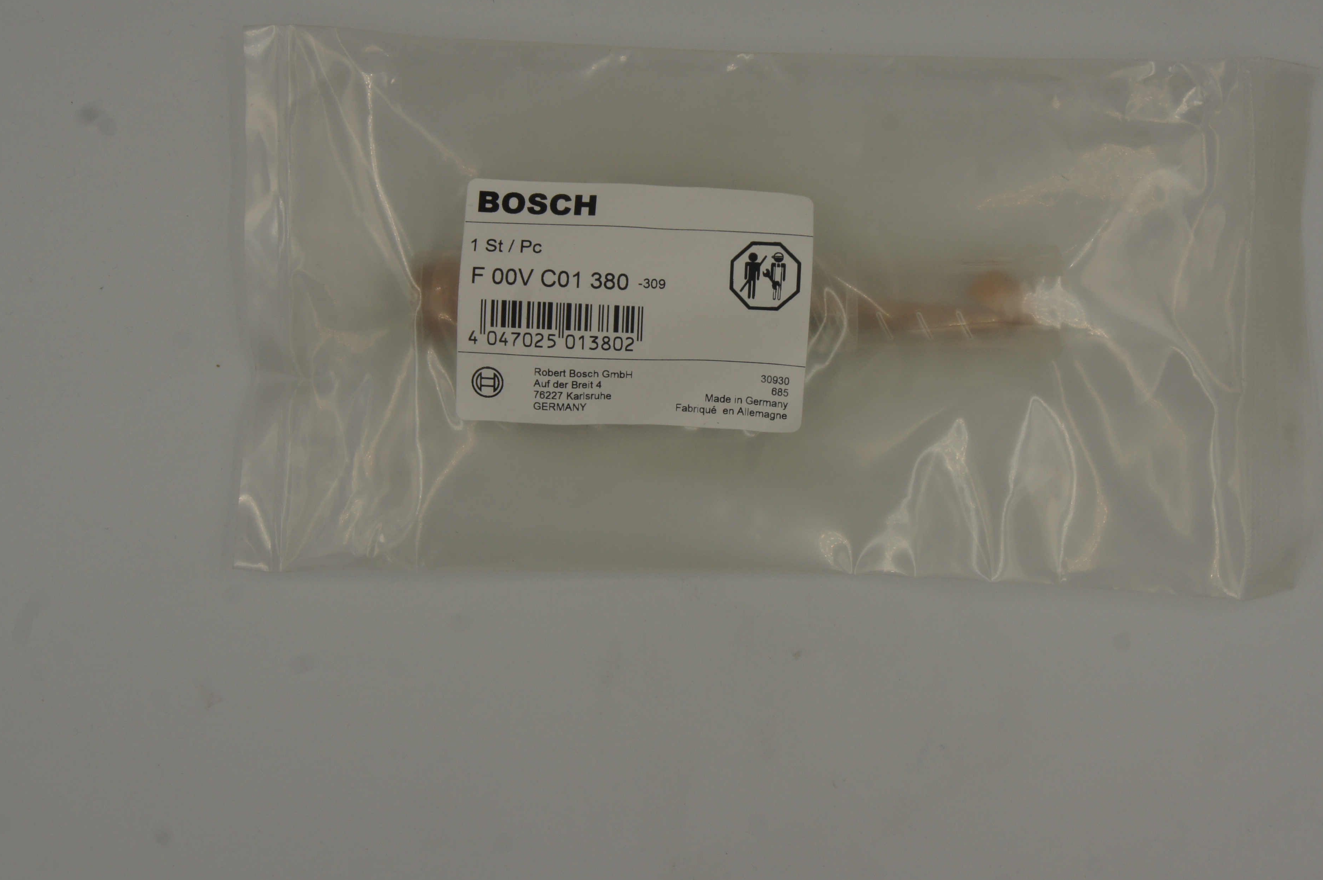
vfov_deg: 21.0
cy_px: 363
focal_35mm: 65
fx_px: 2373
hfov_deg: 31.1
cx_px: 799
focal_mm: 35
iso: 200
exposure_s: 1/125
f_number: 11
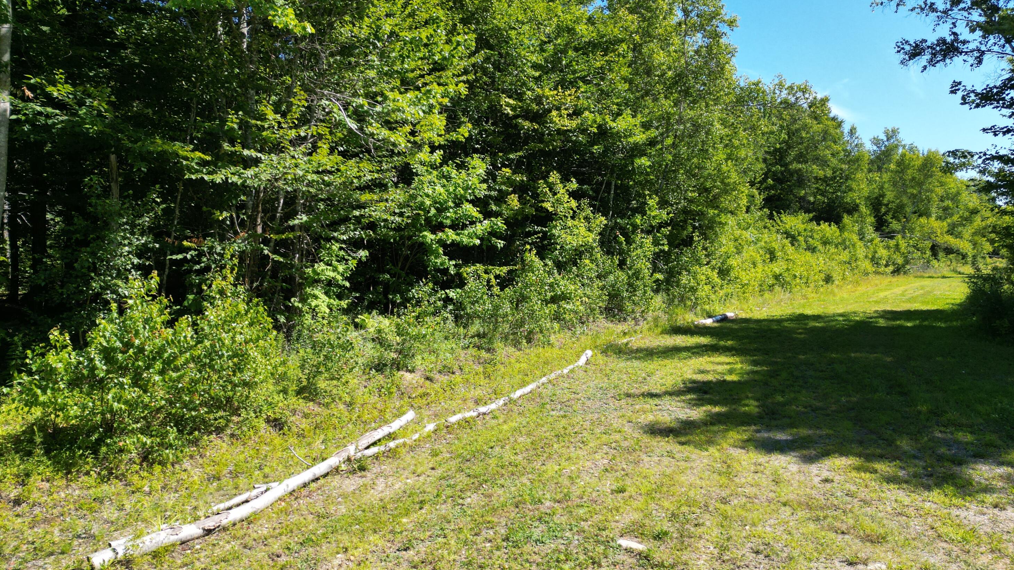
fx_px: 726
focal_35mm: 27
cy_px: 275
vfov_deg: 42.9
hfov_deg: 69.8
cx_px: 523
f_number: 1.7
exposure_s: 1/1500
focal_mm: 6.72
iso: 100
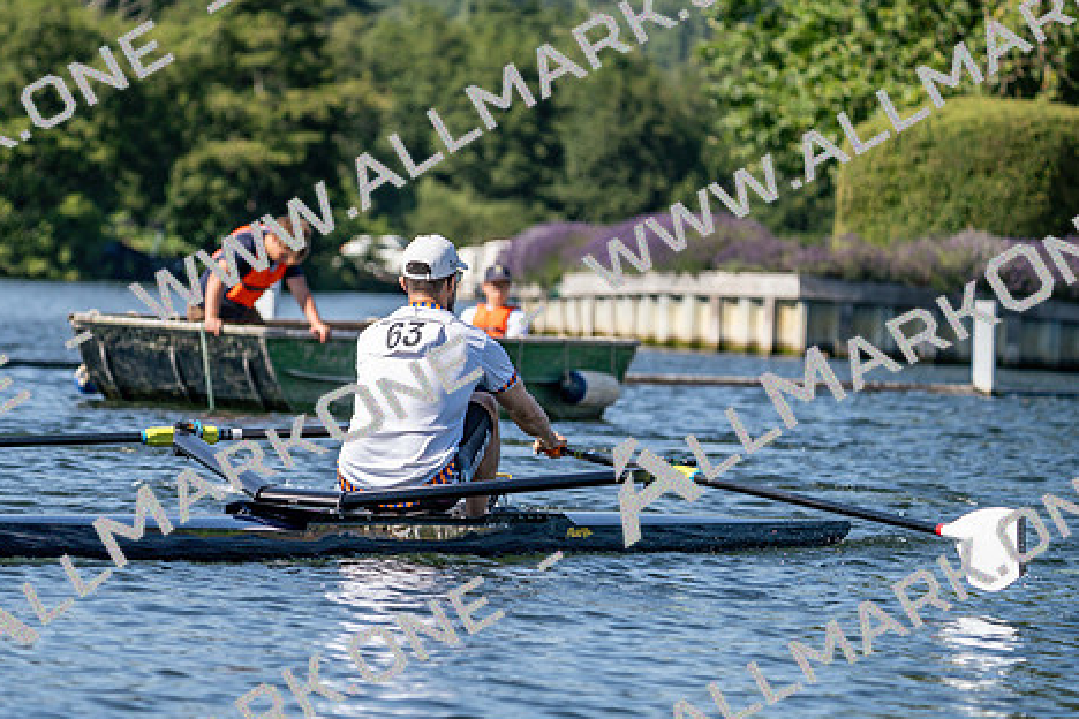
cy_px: 328
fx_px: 8092
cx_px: 415
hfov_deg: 7.6
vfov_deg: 5.1
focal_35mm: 270
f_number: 5.6
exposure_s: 1/1600
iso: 250
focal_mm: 218
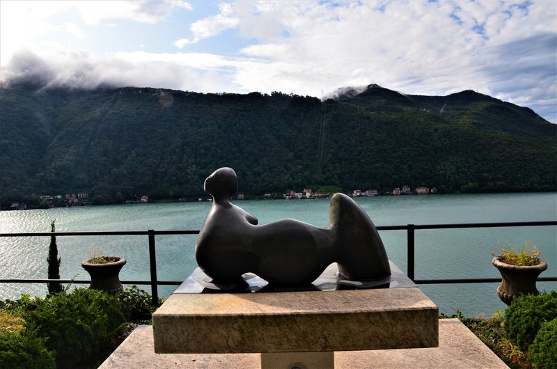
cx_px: 278
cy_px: 184
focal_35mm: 27
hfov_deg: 67.5
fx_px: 417
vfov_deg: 47.7
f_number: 10
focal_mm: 18
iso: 320
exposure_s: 1/200
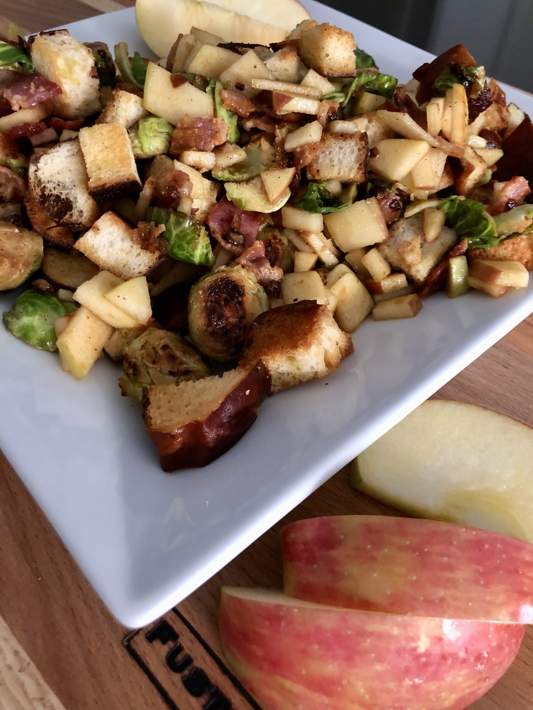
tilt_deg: -48.1
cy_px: 355
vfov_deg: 63.4
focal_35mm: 28
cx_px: 266
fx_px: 575
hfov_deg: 49.7
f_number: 1.8
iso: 100
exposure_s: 1/9
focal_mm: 4
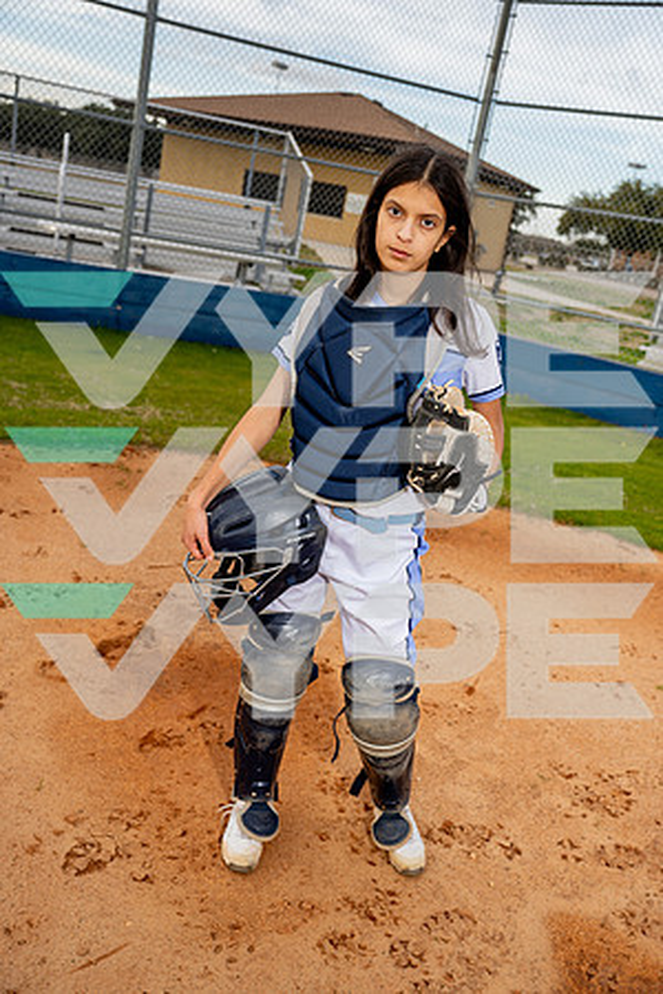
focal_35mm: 32
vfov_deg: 58.7
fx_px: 884
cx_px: 332
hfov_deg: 41.1
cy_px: 497
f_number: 4
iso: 80
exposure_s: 1/250
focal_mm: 32
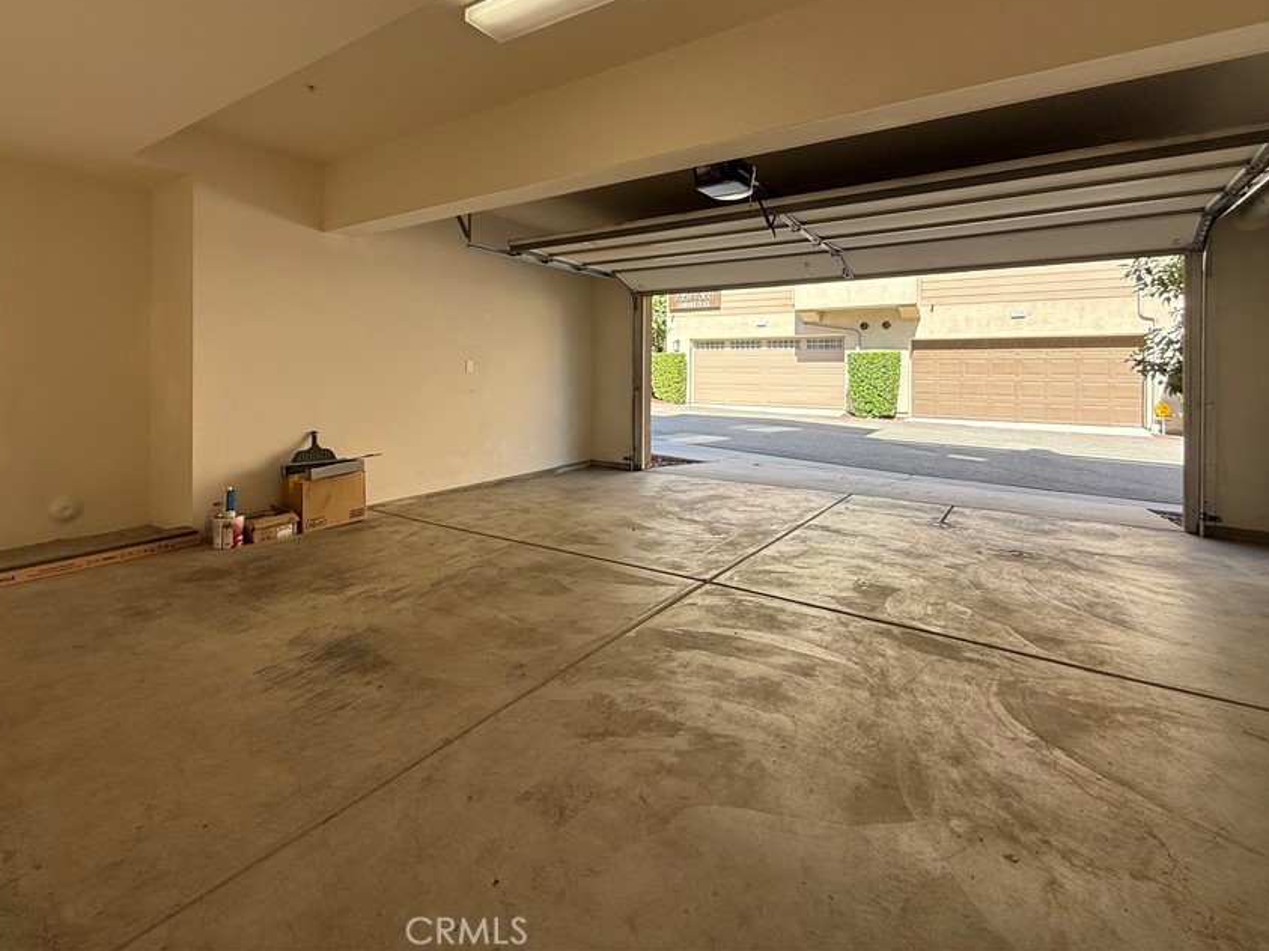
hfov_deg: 91.0
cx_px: 614
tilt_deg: -1.0
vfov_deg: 73.8
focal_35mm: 17
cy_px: 375
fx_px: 623
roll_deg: -0.5
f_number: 2.2
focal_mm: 2.22
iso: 64
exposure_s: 1/261
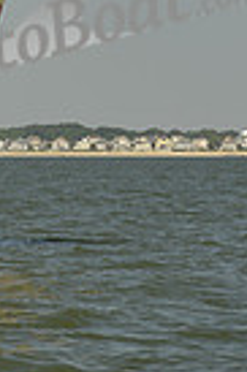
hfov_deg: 3.6
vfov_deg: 5.3
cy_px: -348
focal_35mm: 381
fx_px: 3931
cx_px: -262
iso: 200
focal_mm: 90
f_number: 6.3
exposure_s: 1/800
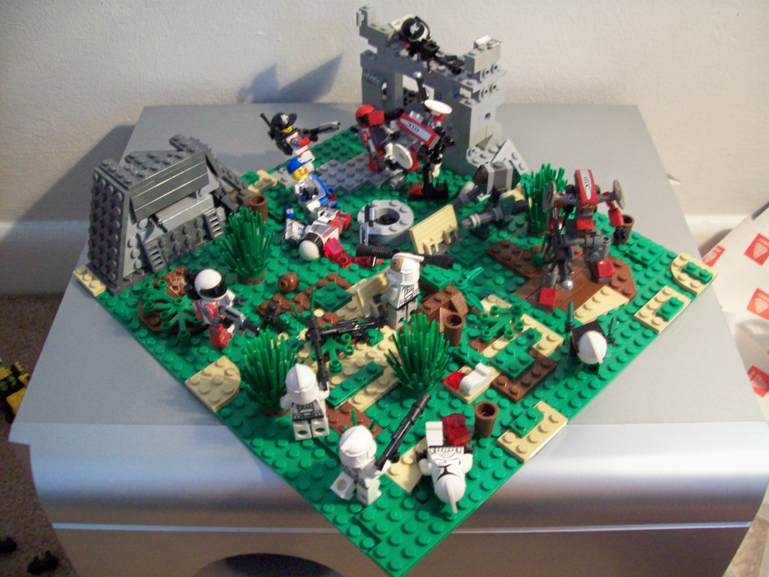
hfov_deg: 51.4
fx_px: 800
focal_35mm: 36
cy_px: 288
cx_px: 384
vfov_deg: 39.7
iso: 200
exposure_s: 1/8
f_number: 2.7
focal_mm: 6
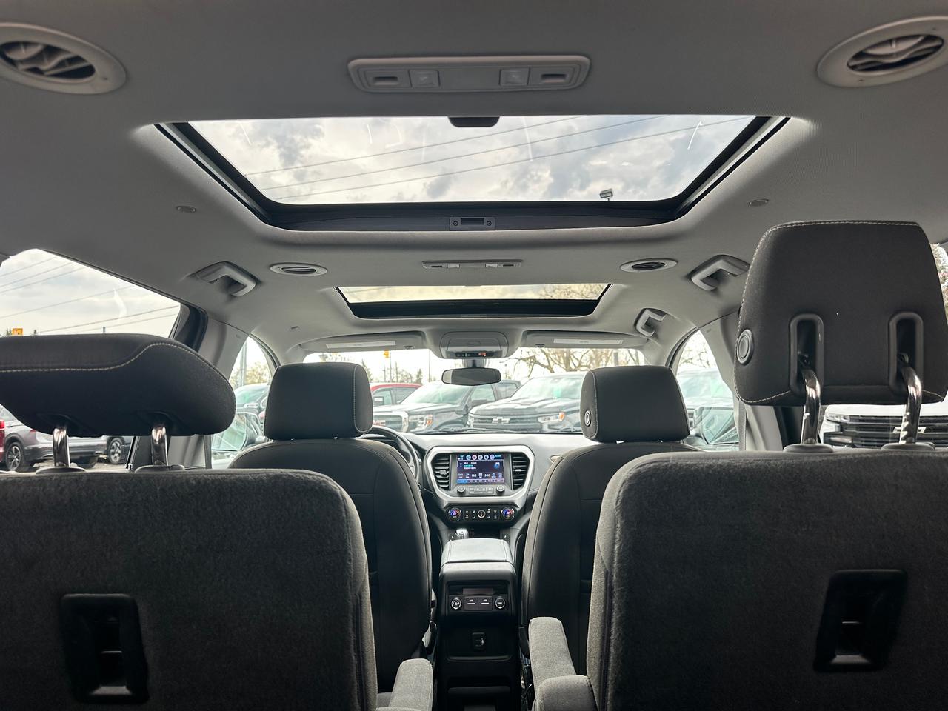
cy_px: 356
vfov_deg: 56.8
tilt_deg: +3.1
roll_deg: +0.7
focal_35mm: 24
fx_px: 657
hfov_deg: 71.6
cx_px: 474
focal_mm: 6.86
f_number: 1.78
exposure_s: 1/127
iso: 64
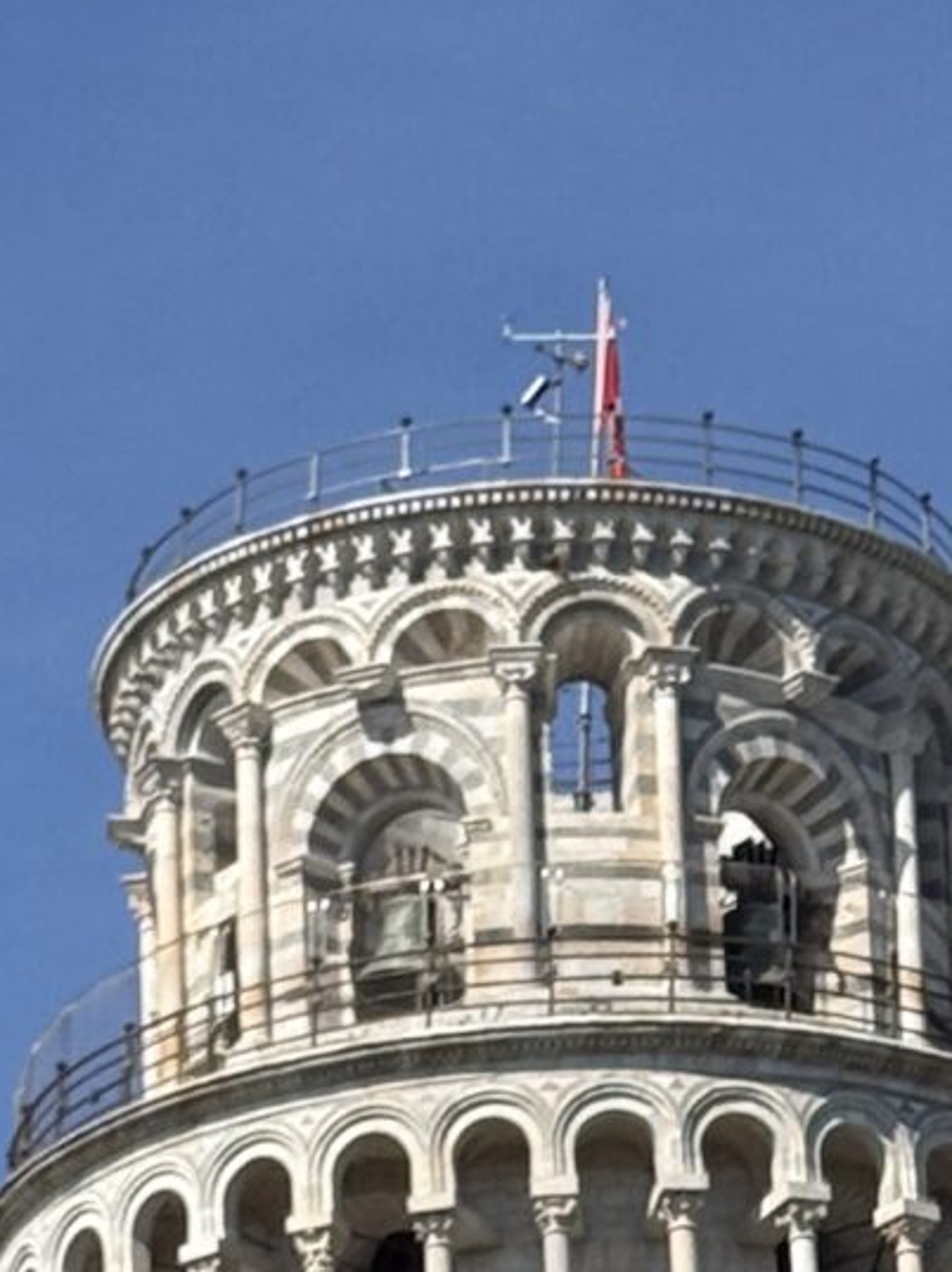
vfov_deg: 8.6
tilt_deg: +21.9
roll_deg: +0.1
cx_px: 990
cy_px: 1353
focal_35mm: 229
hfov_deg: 6.5
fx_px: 8407
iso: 64
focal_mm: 6.76
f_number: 1.78
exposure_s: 1/6024
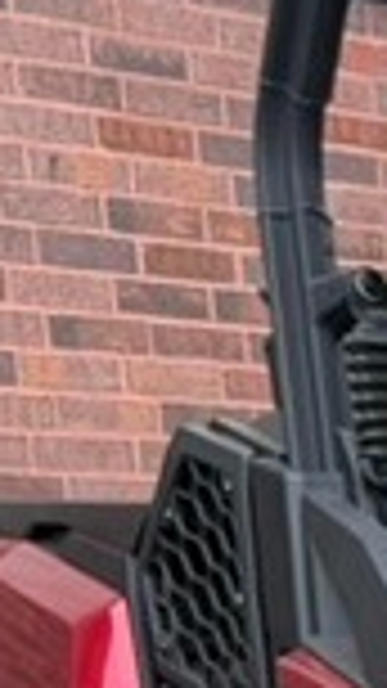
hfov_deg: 5.7
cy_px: 1461
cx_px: 1678
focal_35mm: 175
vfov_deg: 11.0
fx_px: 3194
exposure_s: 1/297
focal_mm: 6.76
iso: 64
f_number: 1.78
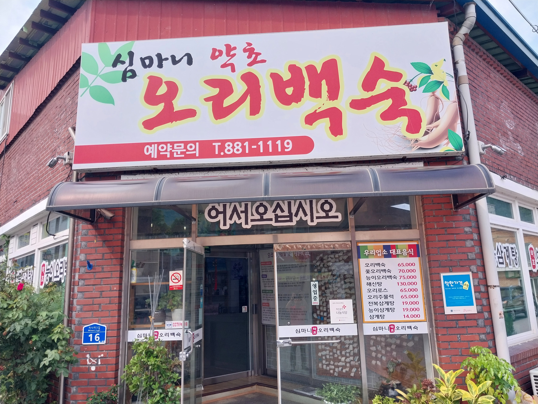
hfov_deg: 67.3
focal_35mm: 26
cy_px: 202
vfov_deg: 53.1
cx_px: 269
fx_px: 404
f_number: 1.8
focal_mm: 4
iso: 20
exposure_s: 1/222
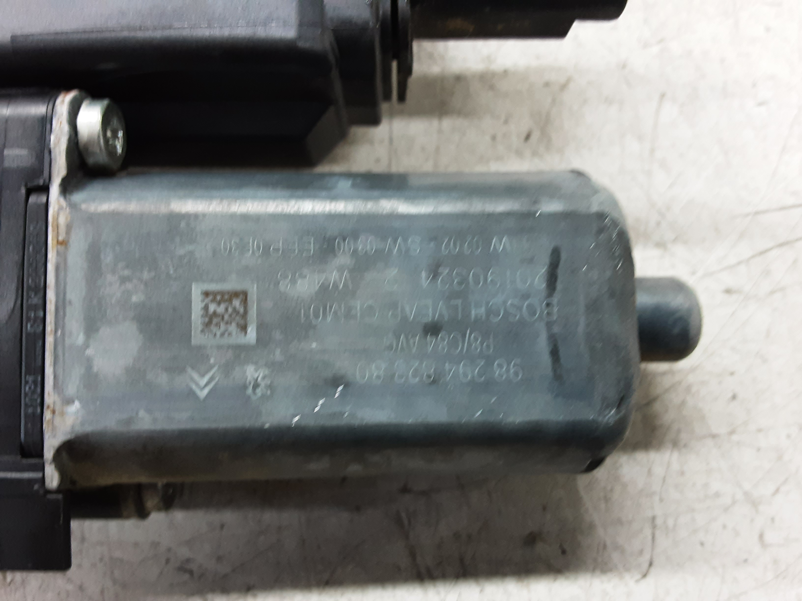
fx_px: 626
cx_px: 401
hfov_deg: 65.3
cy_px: 300
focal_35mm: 27
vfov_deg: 51.4
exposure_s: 1/33
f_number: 1.9
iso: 160
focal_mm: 2.91
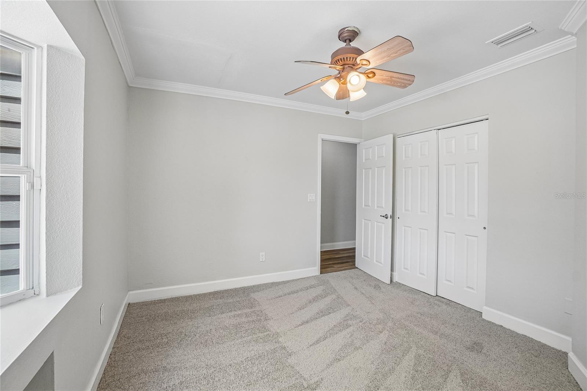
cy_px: 196
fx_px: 245
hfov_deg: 100.4
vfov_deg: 77.3
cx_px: 294
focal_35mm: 15
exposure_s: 1/30
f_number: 8
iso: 320
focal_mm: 10
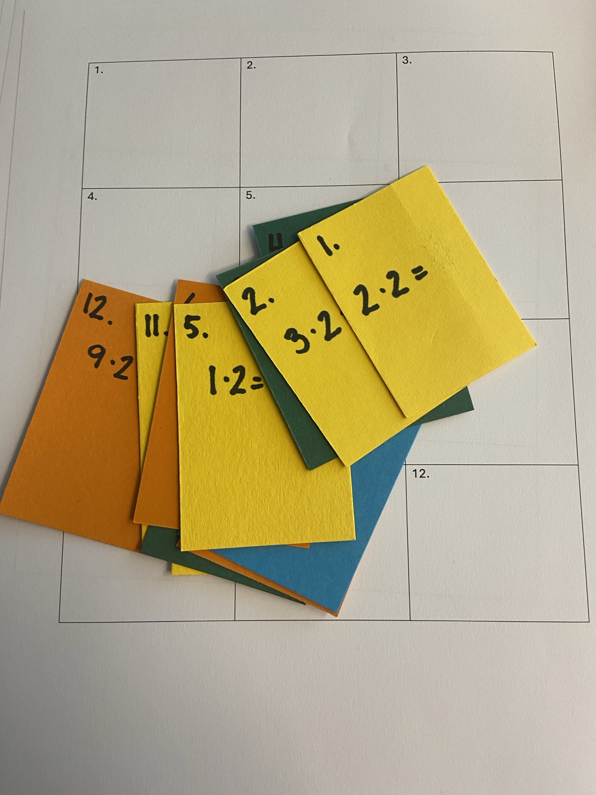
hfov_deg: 53.1
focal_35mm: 26
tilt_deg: -80.3
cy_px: 398
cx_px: 298
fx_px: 597
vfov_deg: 67.3
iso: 80
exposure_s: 1/50
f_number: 1.8
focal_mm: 4.25
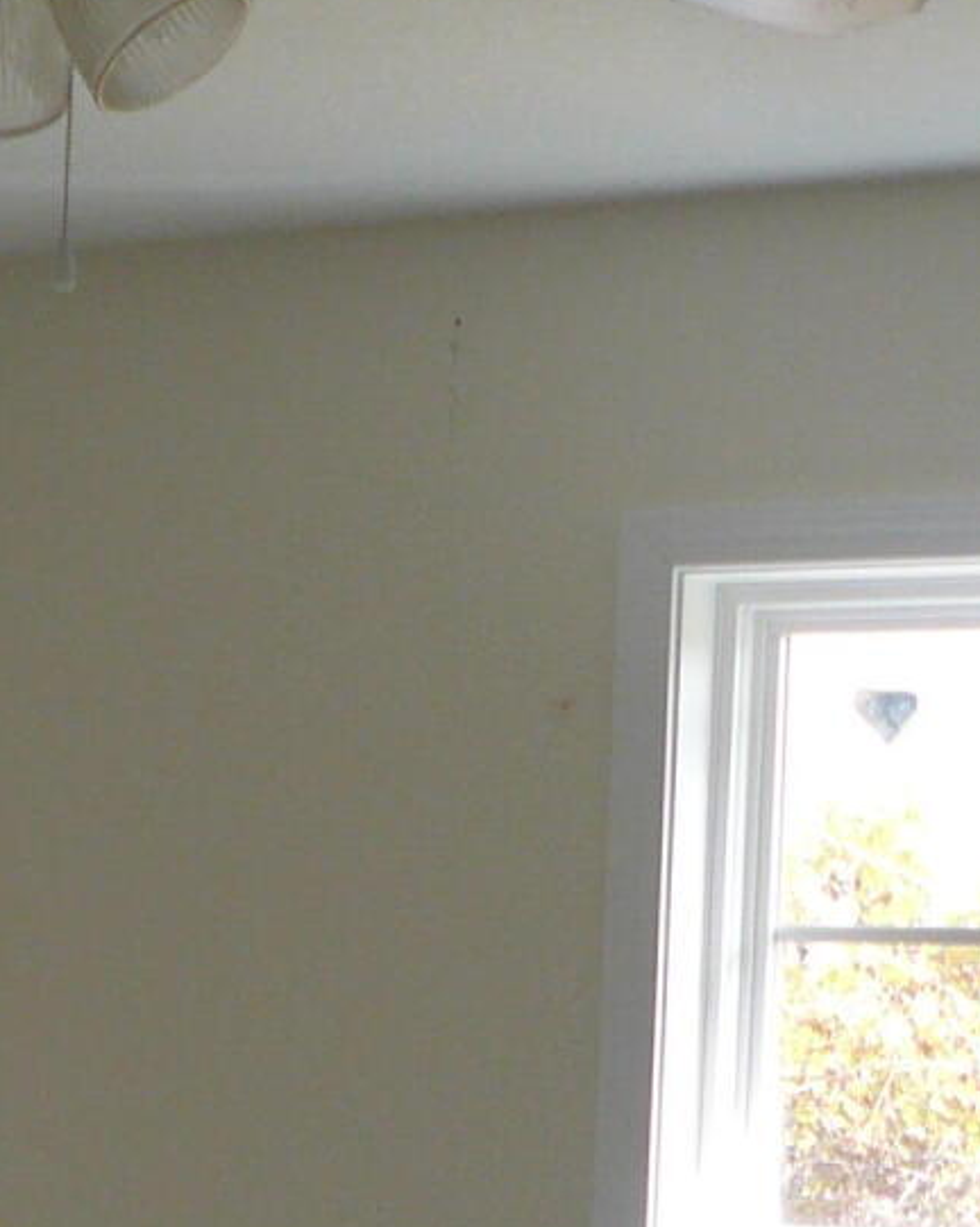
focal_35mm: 130
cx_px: -82
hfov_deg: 11.7
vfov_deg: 14.6
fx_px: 4719
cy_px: 1218
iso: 100
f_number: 2.8
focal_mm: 6
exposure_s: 1/60
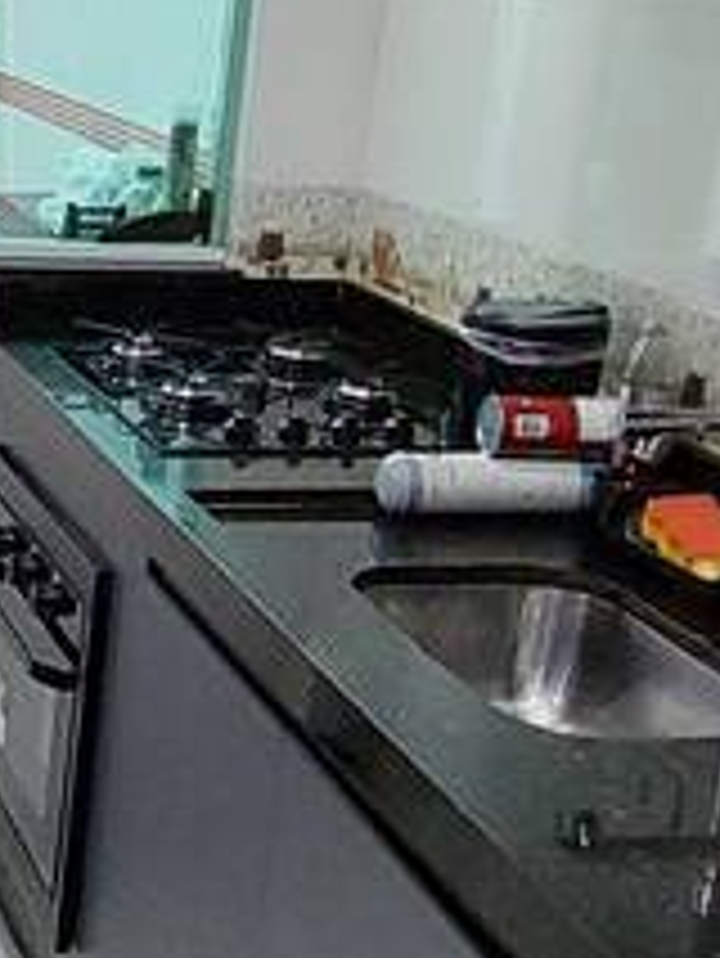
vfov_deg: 29.2
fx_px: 1829
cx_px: -252
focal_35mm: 66
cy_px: 612
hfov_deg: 20.1
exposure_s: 1/50
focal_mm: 1.74
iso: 250
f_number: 2.2
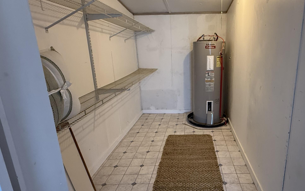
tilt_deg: -13.2
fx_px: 191
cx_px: 194
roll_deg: +0.7
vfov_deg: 53.0
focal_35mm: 23
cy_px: 97
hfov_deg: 75.6
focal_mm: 2.22
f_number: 2.2
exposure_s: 1/60
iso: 250
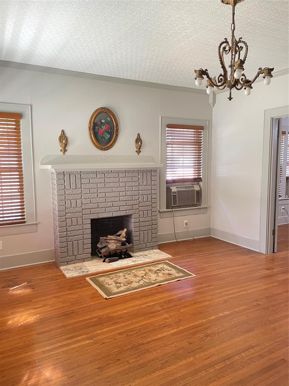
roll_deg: +0.5
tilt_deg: -5.1
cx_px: 144
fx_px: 289
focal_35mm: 26
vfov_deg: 67.3
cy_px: 193
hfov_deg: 53.1
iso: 400
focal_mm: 4.2
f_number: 1.6
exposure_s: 1/40
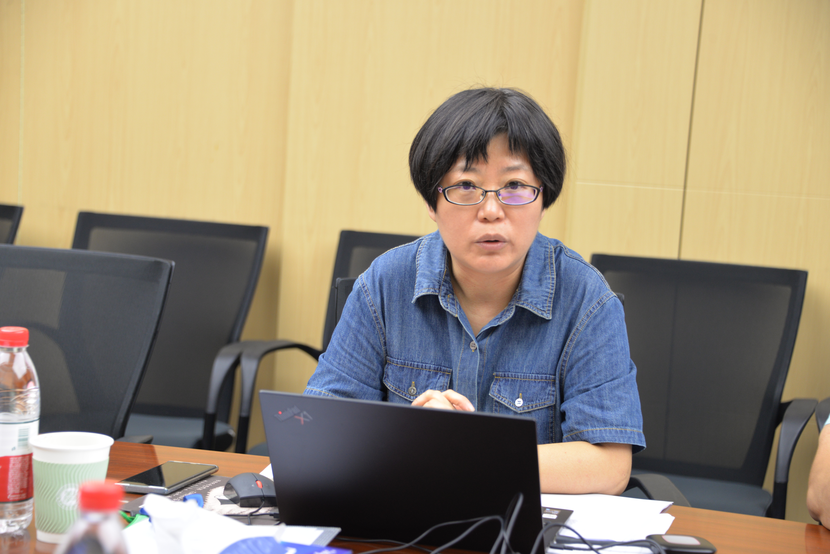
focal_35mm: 92
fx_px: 2122
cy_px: 277
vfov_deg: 14.9
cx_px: 415
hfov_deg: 22.1
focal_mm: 92
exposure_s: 1/40
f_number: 5.3
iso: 800
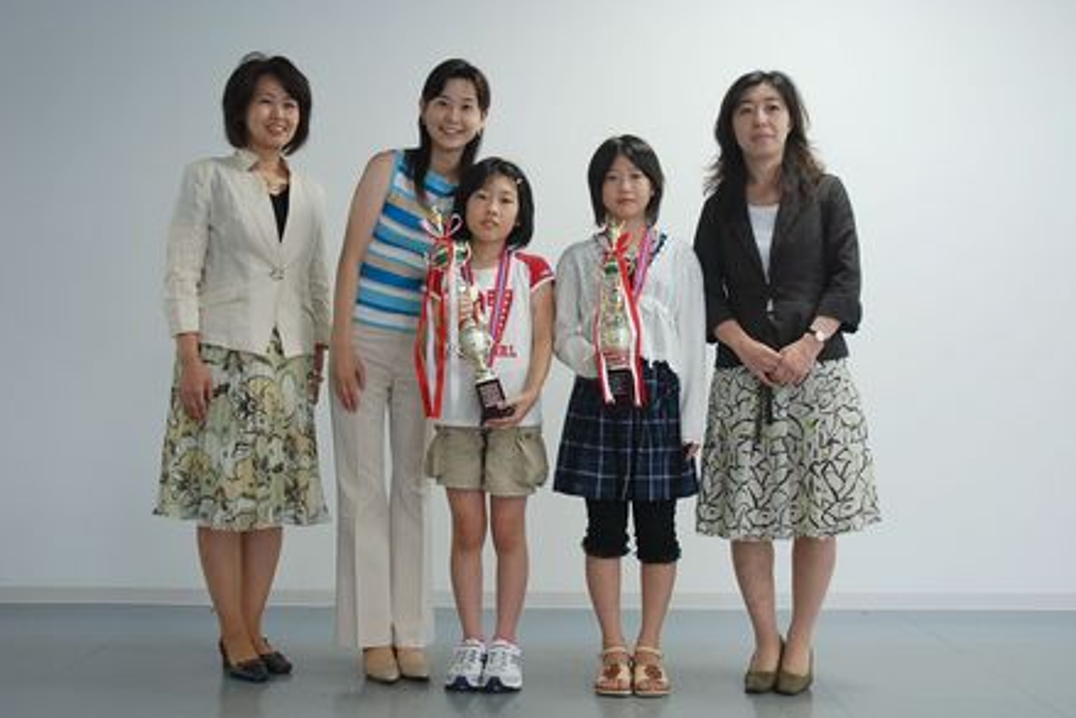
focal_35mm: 42
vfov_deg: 32.3
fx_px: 1241
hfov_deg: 46.9
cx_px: 527
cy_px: 357
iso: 200
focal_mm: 27
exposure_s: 1/40
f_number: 3.8
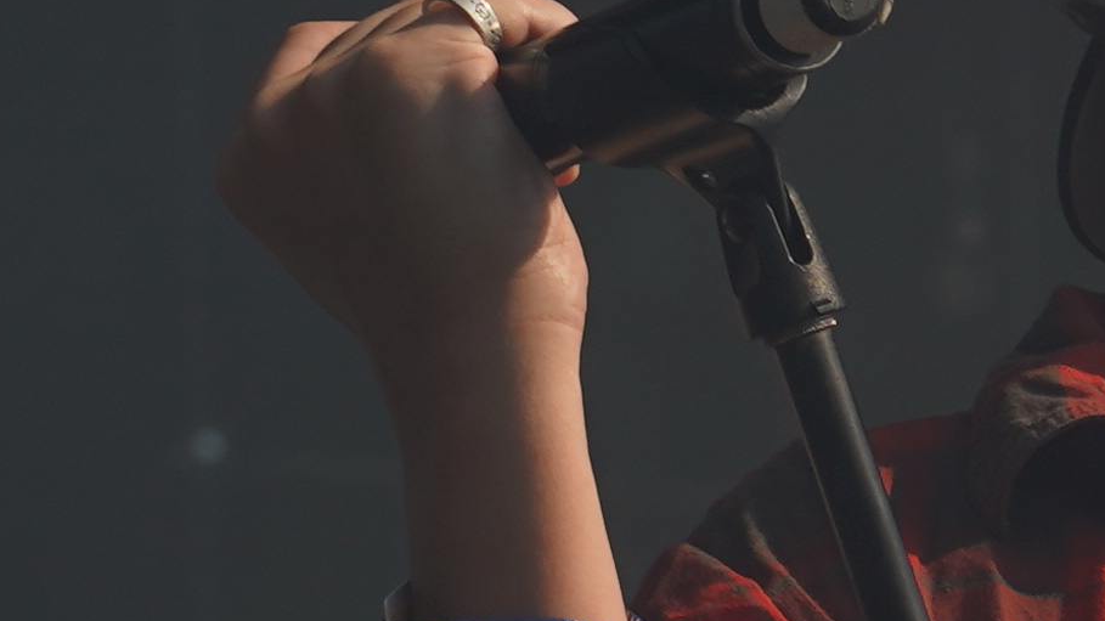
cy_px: 907
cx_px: 1652
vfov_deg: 1.7
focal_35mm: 726
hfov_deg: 3.0
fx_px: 21269
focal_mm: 105
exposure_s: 1/500
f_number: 8
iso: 100
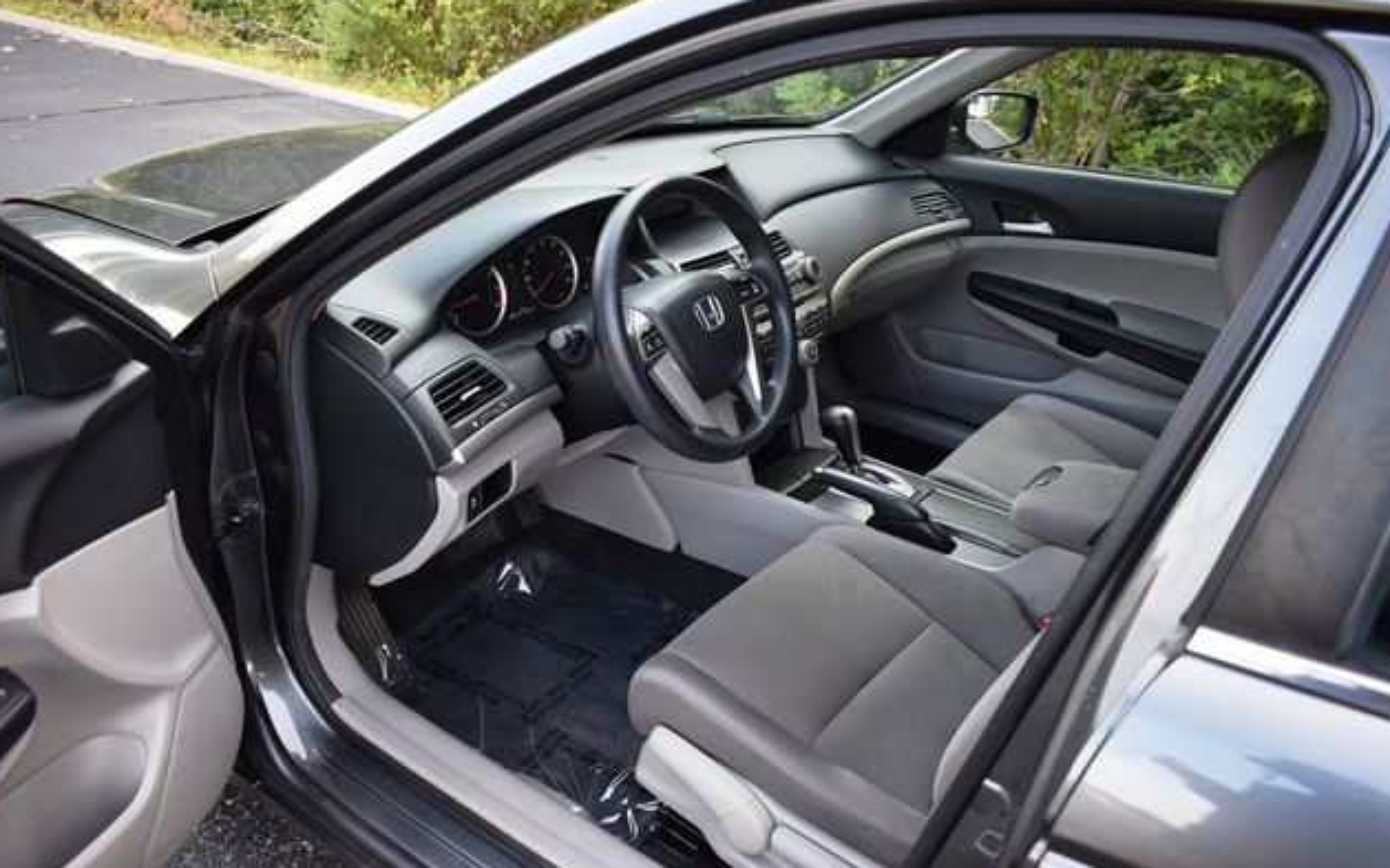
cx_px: 698
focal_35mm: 28
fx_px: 1061
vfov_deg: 44.5
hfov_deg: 66.5
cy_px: 443
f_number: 3.5
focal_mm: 18
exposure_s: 1/250
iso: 450
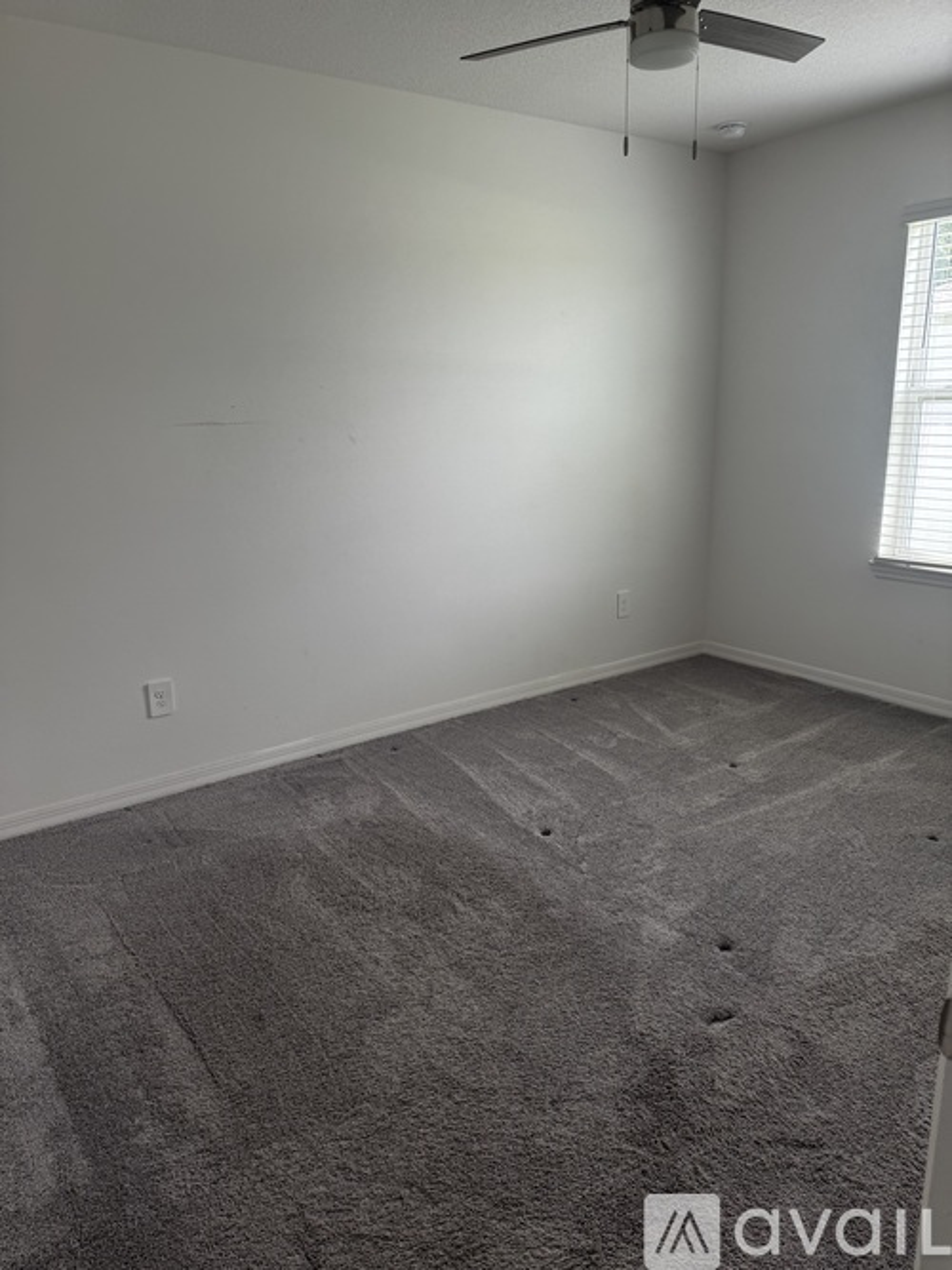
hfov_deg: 56.8
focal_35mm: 24
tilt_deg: -13.1
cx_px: 476
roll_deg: +1.3
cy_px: 635
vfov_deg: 71.6
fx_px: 880
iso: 100
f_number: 1.78
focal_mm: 6.76
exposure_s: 1/121
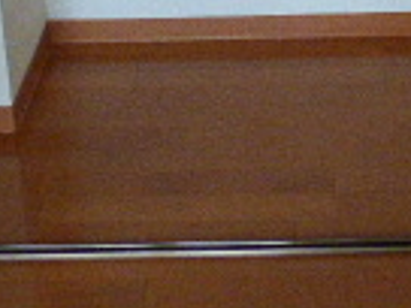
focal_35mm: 94
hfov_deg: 20.7
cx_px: 302
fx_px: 1116
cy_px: -223
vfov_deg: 14.2
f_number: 2.8
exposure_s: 1/80
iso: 800
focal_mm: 3.58
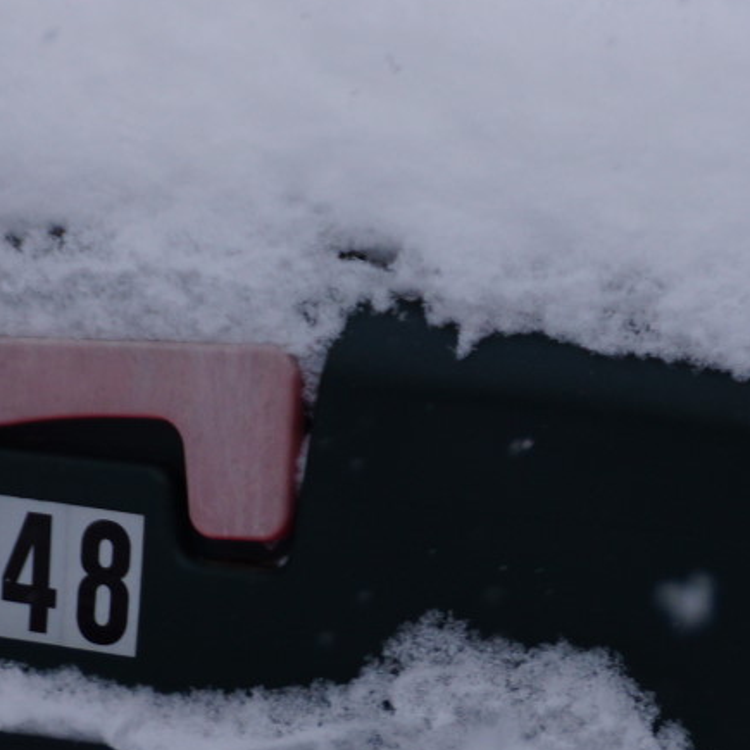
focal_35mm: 569
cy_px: 374
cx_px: 452
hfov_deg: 3.1
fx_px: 13958
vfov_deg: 3.1
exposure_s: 1/250
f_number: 5.6
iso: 200
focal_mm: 135
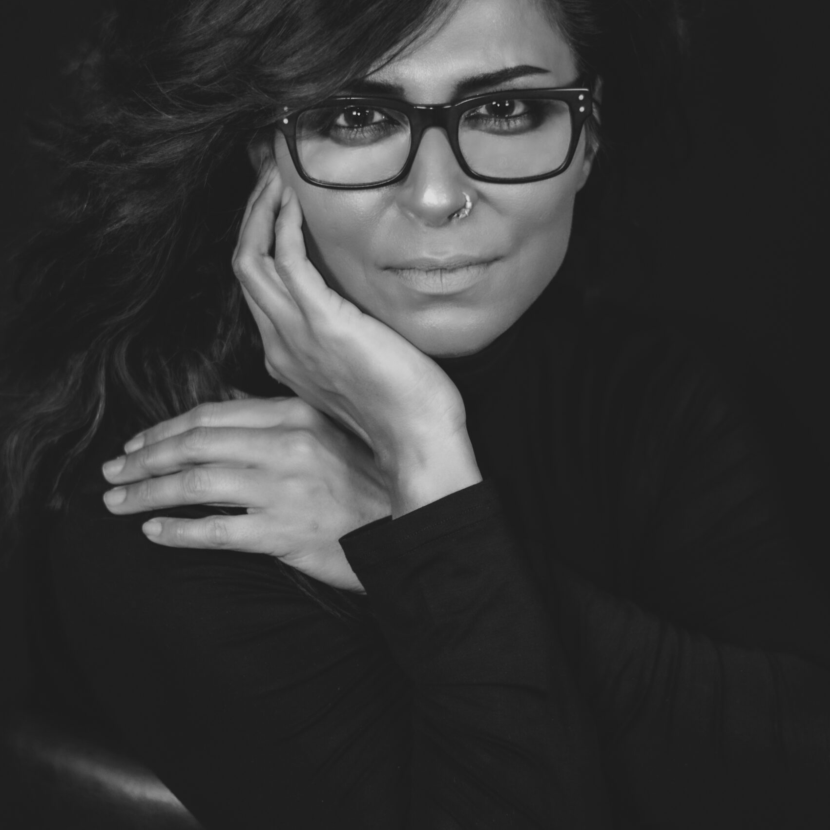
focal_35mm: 96
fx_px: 2604
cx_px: 416
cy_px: 333
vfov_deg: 18.1
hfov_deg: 18.1
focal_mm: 50
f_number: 1.8
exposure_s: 1/60
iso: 1000
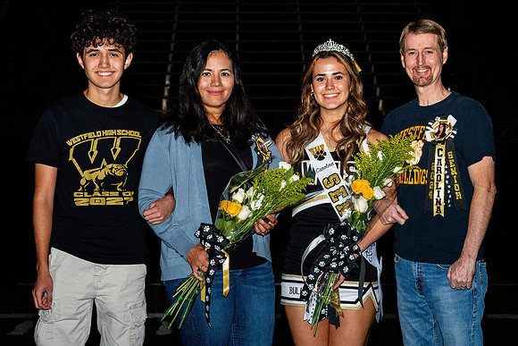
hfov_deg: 21.2
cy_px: 192
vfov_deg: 14.3
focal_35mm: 96
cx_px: 267
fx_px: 1381
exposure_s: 1/200
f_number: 5
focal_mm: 50
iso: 320
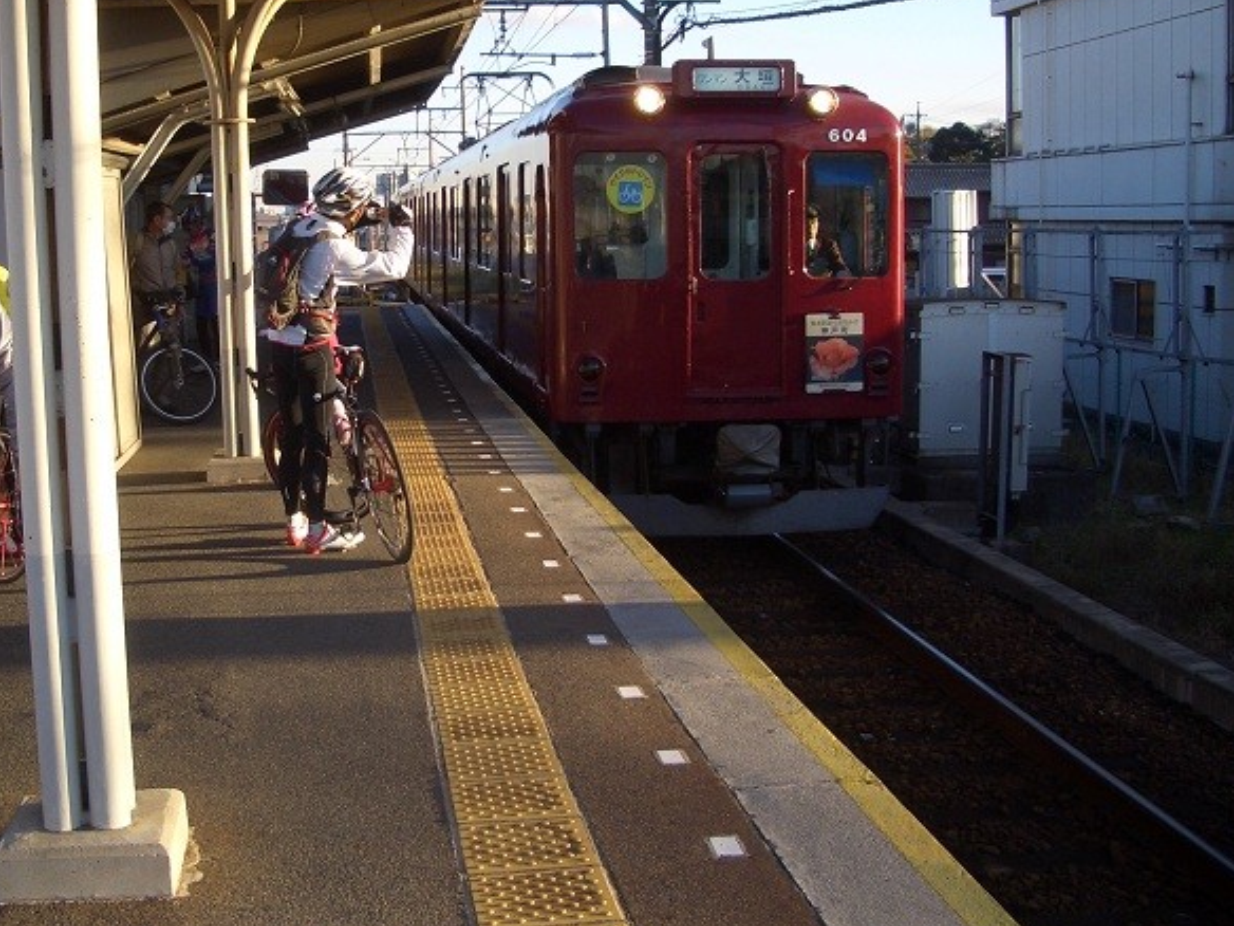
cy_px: 378
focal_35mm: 46
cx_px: 429
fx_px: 1640
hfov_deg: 40.8
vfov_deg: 31.4
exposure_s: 1/320
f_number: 2.6
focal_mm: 5.8
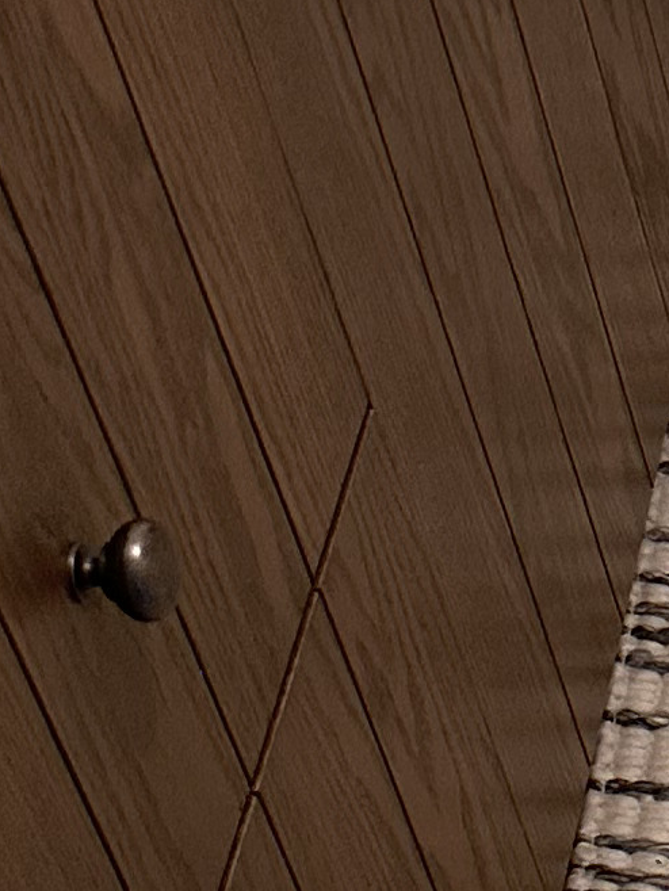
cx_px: 1792
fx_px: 3786
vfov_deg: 13.1
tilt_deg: -49.3
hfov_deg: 8.8
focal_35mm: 147
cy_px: 1053
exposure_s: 1/60
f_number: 1.78
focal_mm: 6.86
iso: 250
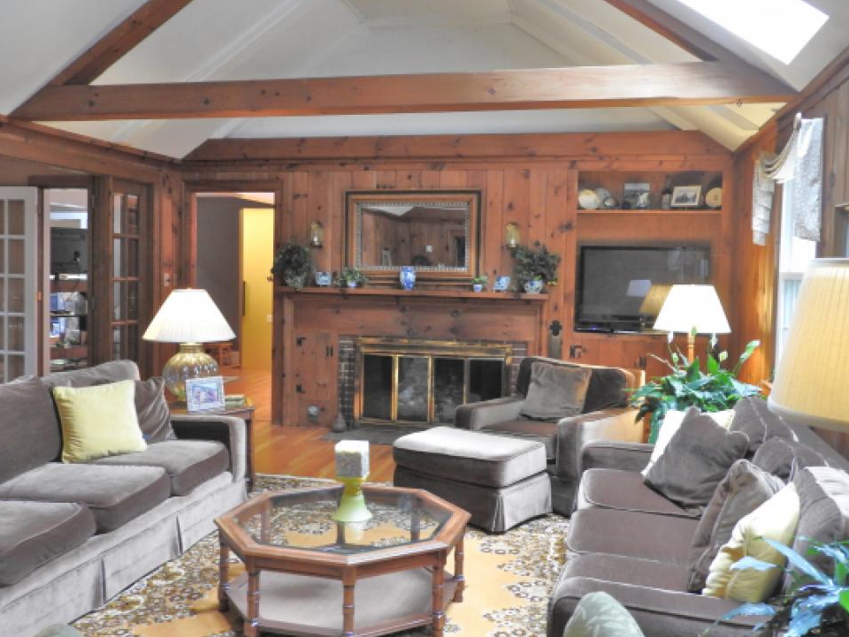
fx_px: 785
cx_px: 426
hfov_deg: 56.8
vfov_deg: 44.2
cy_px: 302
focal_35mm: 32
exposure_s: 1/15
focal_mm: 5.4
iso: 400
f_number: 3.5
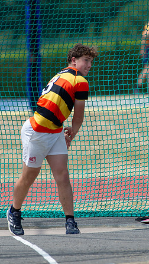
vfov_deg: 2.3
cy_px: 123
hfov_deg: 1.3
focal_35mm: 945
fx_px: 6637
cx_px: 94
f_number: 5.6
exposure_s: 1/800
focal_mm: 500
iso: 250
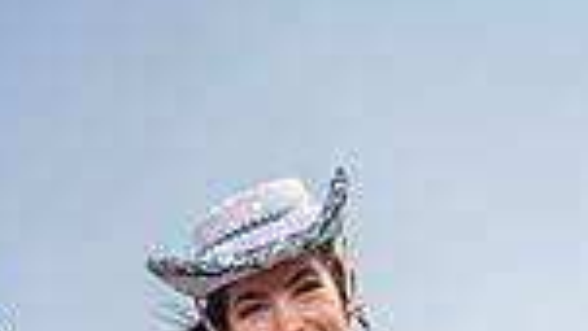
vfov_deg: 9.9
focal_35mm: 103
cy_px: 868
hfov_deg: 20.7
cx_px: 230
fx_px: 1606
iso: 200
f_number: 11
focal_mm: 33
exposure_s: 1/250
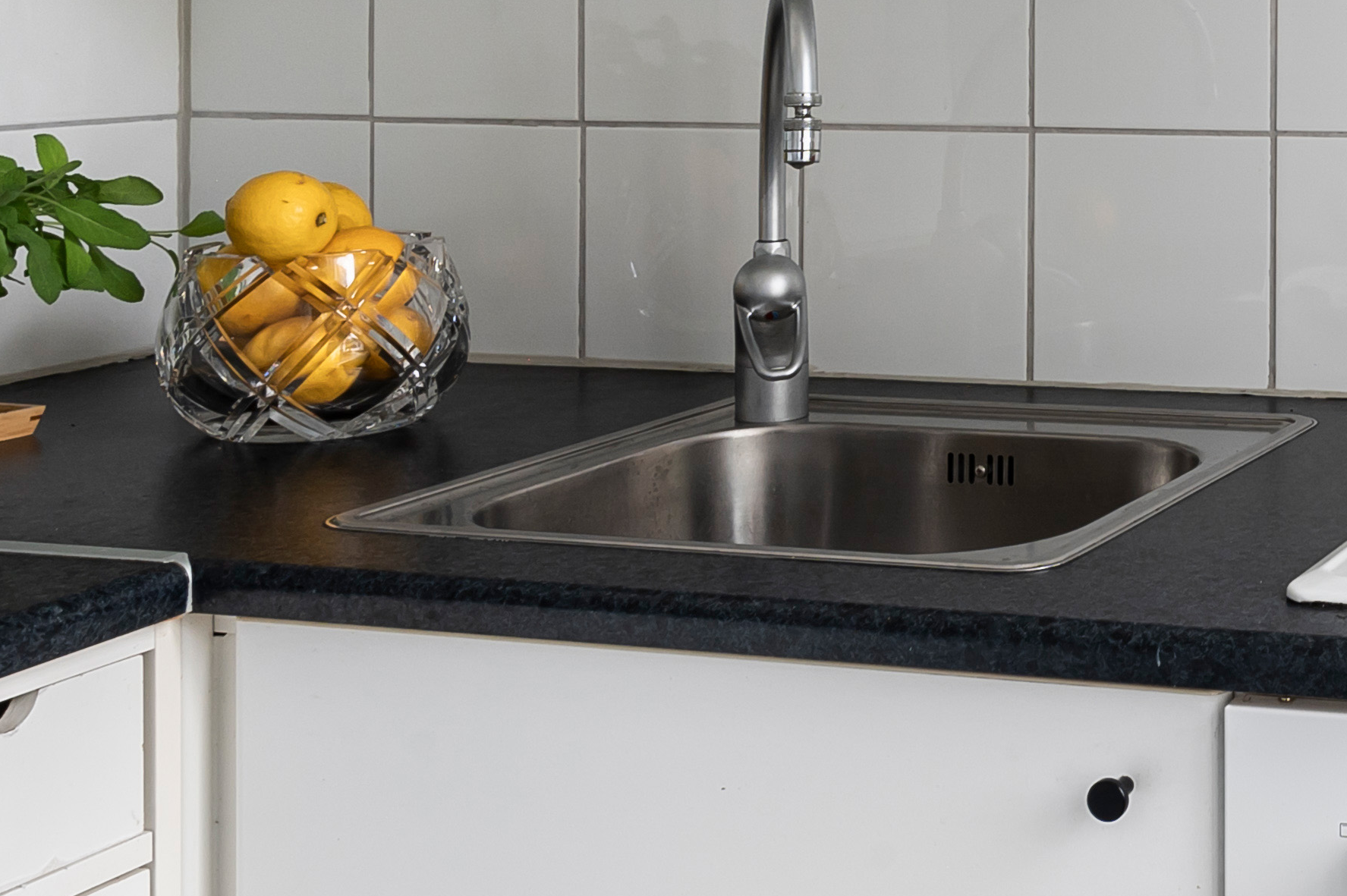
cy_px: -26
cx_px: 1644
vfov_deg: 21.4
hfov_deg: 28.4
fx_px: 2281
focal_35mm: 61
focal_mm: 18
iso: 100
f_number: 13
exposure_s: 1/15
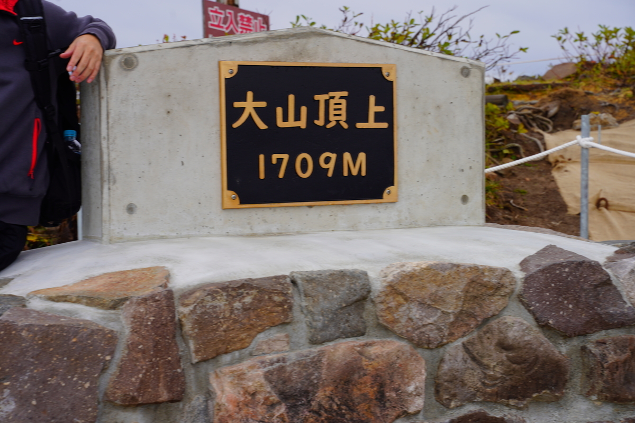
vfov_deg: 18.2
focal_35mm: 75
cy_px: 212
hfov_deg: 27.0
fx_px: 1323
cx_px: 318
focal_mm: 75
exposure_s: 1/125
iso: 100
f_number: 9
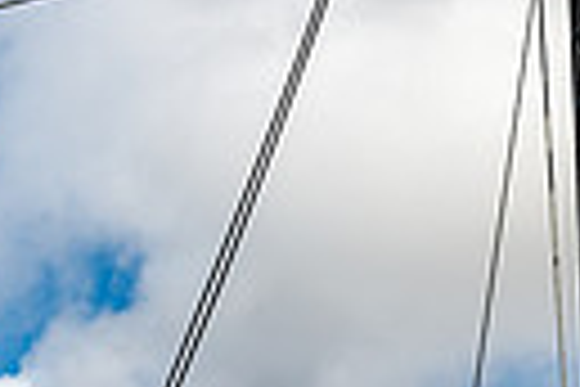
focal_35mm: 315
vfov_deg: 4.4
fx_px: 5075
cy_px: 248
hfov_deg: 6.4
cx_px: 913
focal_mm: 70
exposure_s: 1/1000
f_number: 5.6
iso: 100
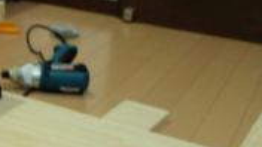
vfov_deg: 14.5
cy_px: 232
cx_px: 48
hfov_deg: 26.9
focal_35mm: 77
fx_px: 535
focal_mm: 18
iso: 800
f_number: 2.8
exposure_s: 1/56
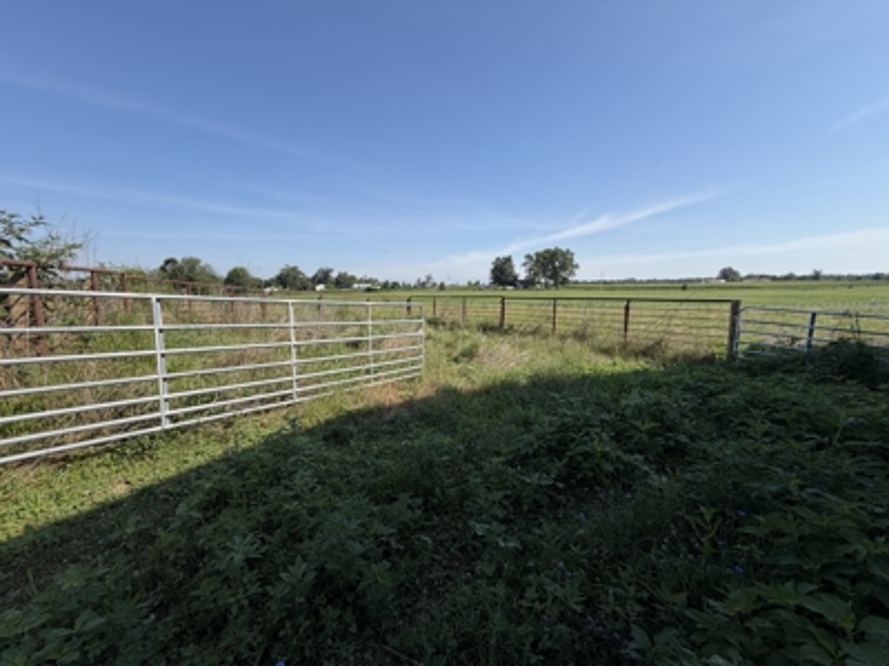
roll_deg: +1.1
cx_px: 444
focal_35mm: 14
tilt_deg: -6.7
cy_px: 333
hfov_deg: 102.1
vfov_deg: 85.7
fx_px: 360
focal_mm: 2.22
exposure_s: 1/799
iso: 20
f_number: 2.2
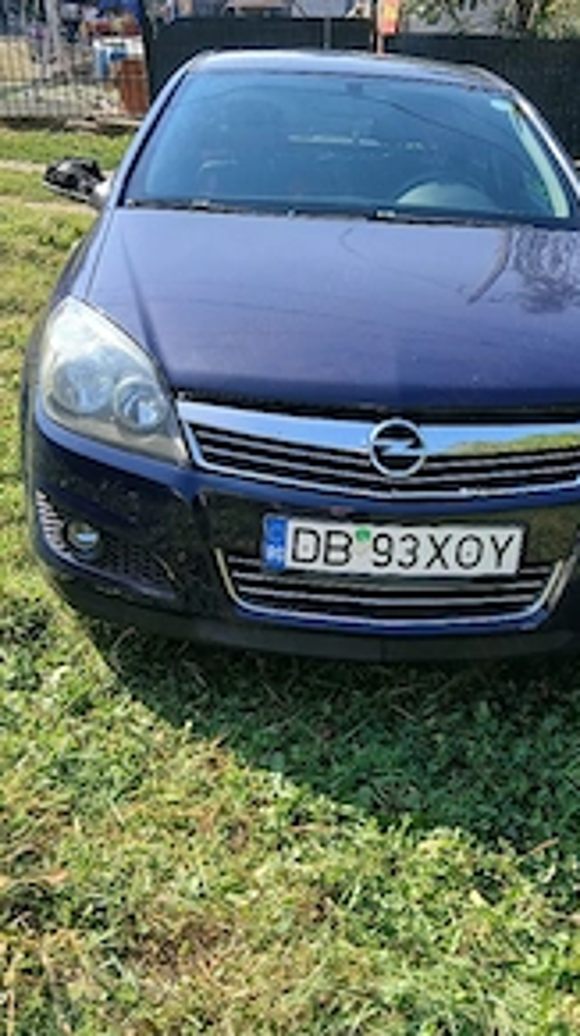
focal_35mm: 39
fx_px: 1070
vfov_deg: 51.1
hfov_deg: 30.3
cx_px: 327
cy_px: 384
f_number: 1.8
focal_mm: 3.98
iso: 20
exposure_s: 1/185
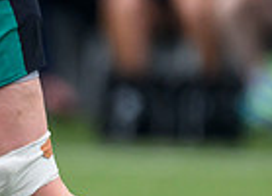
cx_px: -363
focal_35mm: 3149
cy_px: 193
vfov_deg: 0.5
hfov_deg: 0.6
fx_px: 24385
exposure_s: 1/3200
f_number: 4
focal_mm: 560
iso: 1000
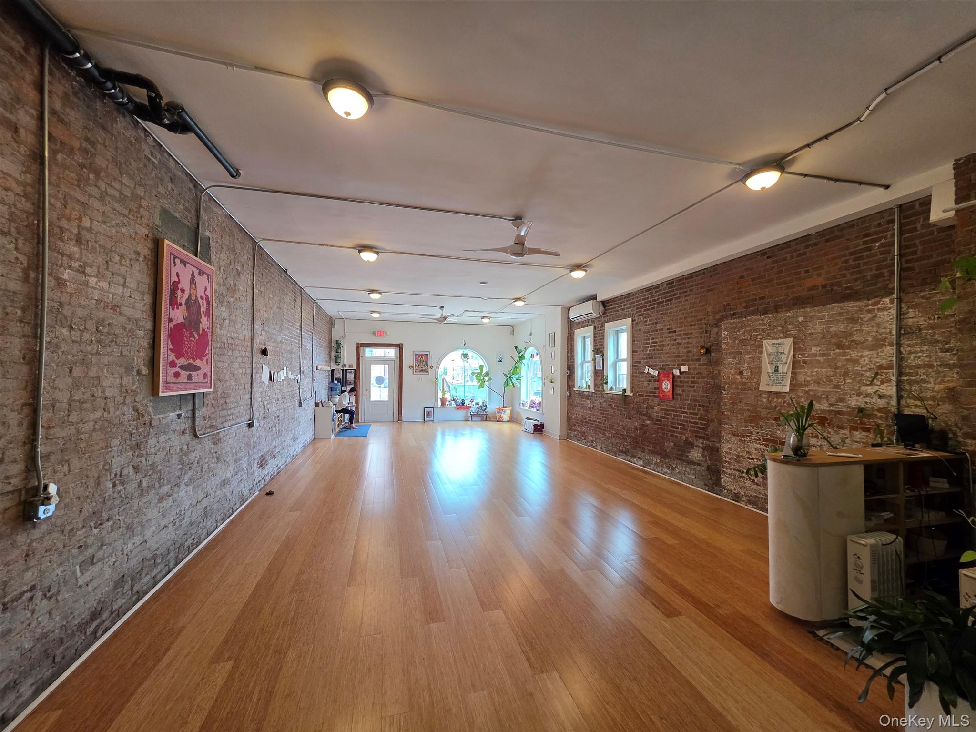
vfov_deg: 89.9
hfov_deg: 106.2
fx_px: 367
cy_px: 366
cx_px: 488
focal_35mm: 13
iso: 250
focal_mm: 2.2
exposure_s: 1/120
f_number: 1.9
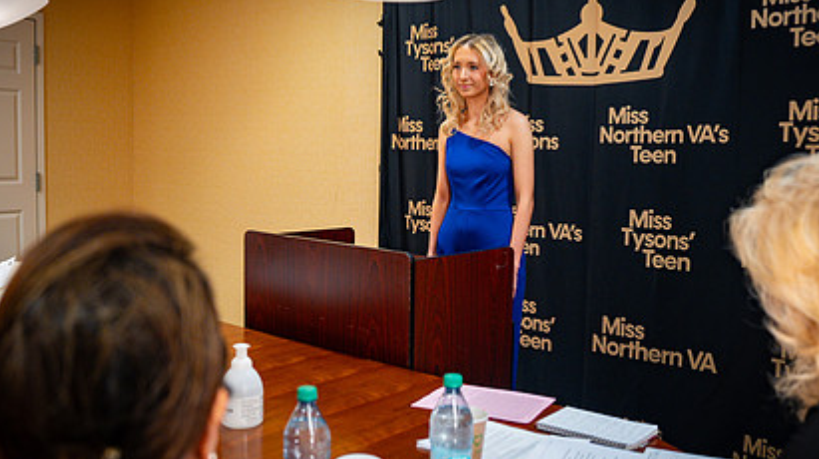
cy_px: 223
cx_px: 426
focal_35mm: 37
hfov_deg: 54.1
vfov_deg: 31.9
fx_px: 803
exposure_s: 1/125
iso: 800
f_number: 2.8
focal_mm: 25
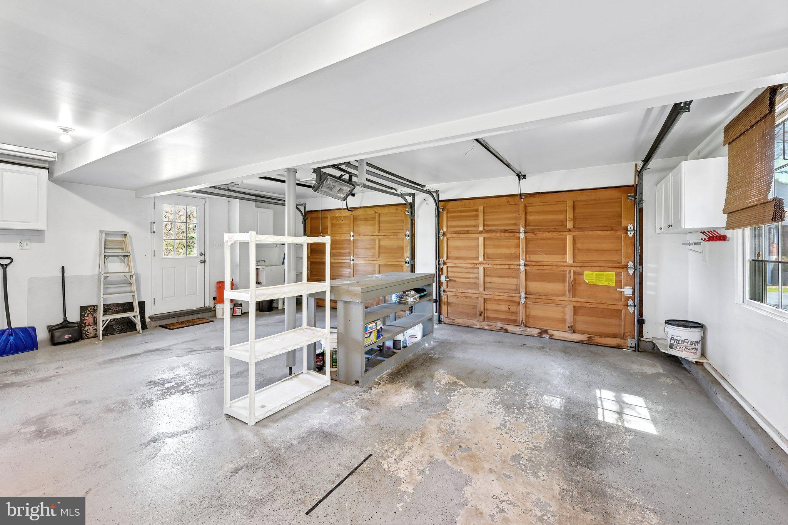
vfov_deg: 81.2
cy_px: 262
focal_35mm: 14
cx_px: 394
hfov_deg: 104.3
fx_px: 306
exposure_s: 1/2.5
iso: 400
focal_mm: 14
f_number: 8
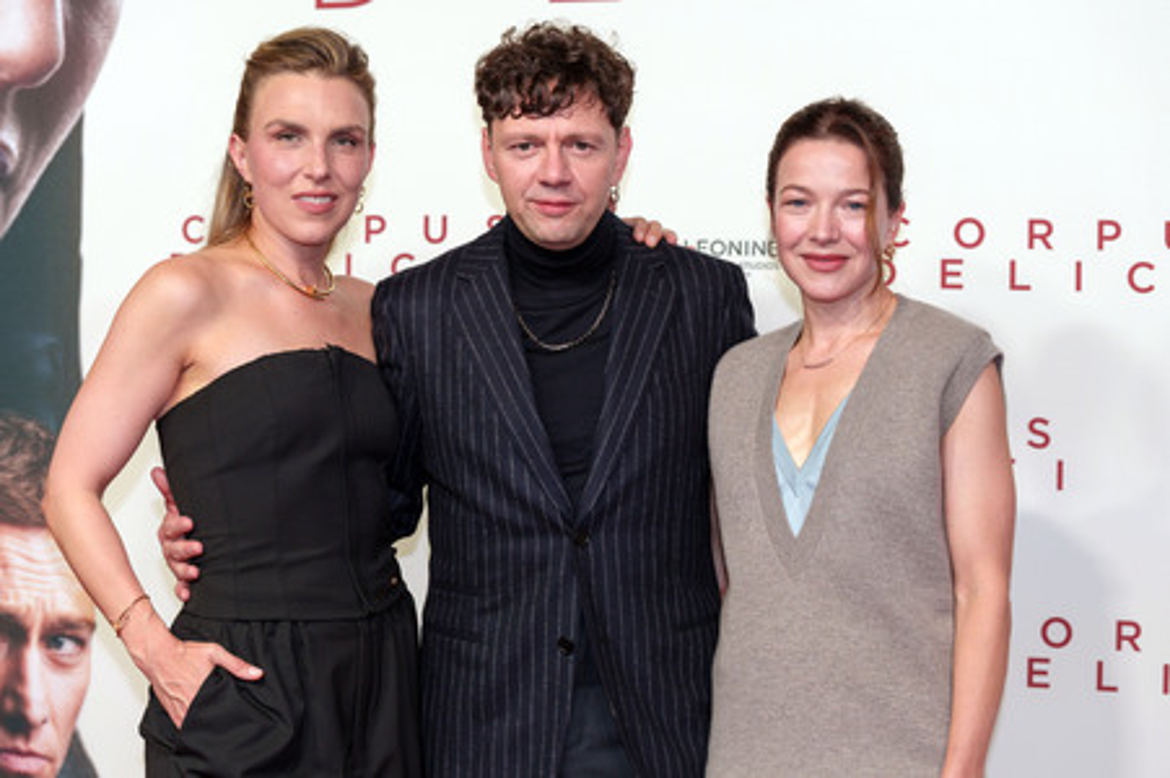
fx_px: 2273
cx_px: 585
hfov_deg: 28.9
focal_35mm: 70
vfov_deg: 19.4
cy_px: 389
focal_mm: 70
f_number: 4.5
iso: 320
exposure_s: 1/200
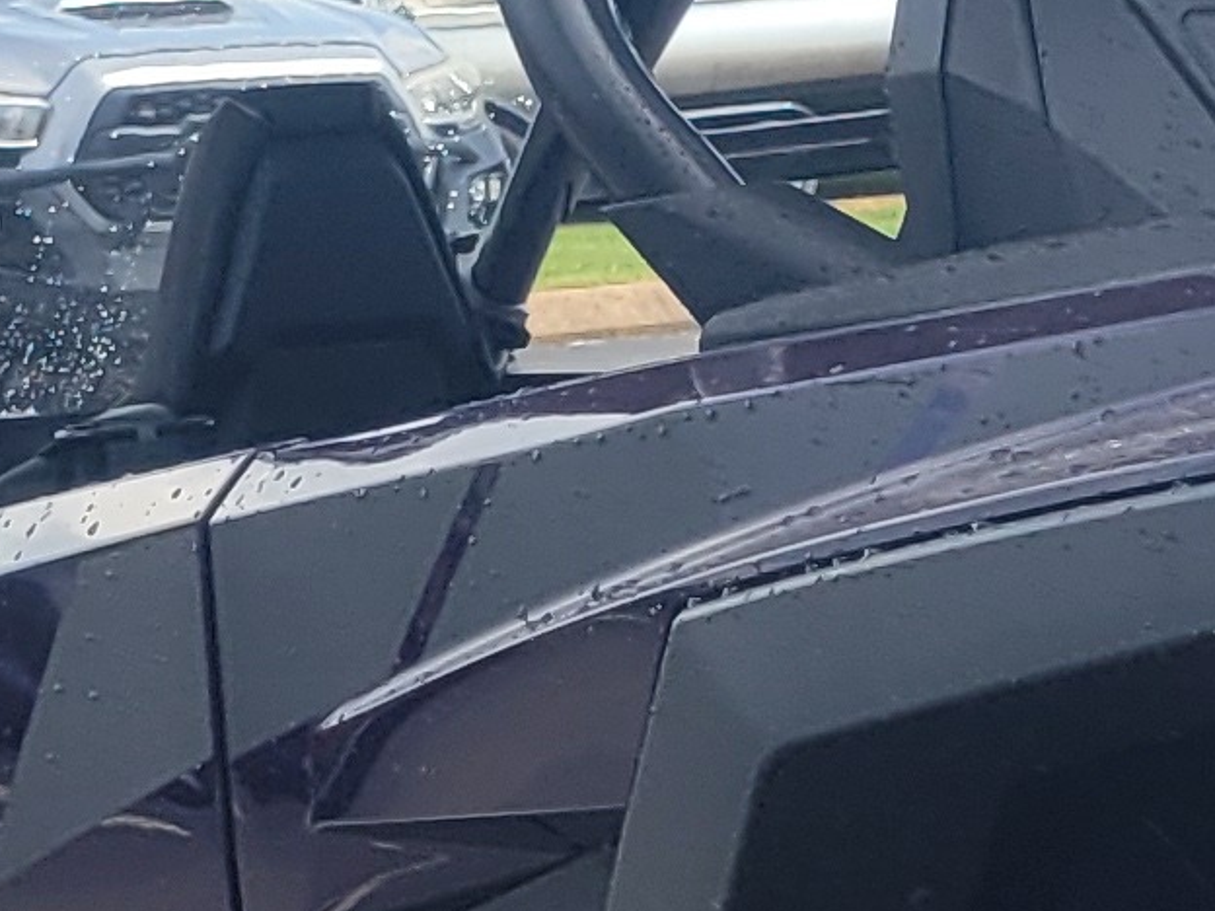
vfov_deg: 8.4
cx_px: 1371
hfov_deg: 11.6
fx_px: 5897
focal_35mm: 168
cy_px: 1808
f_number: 1.8
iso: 40
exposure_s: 1/736
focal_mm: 5.4
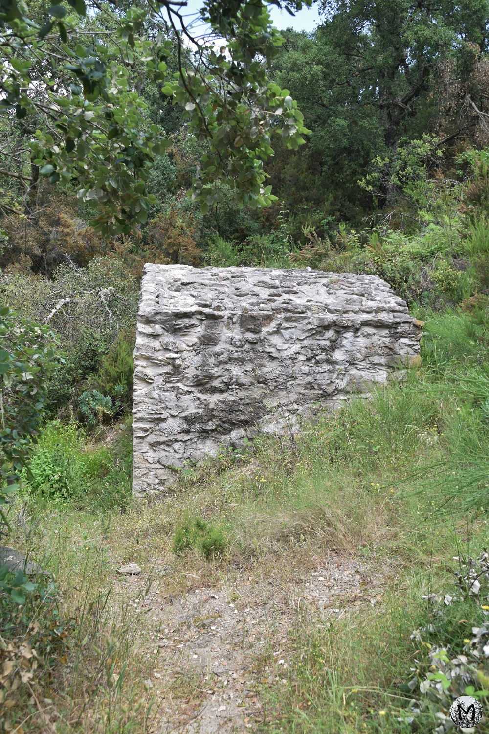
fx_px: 672
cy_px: 367
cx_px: 244
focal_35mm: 33
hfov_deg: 40.0
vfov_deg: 57.2
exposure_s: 1/250
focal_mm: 22
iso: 320
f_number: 8
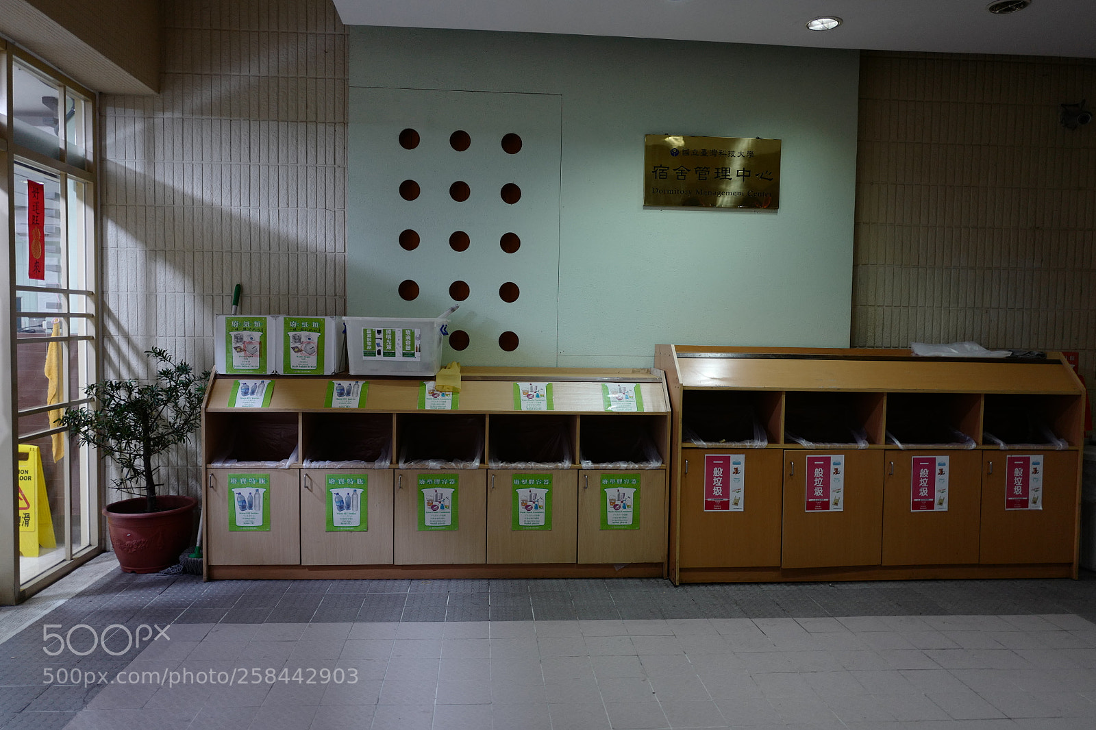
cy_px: 365
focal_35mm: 28
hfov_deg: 65.5
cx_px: 548
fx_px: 852
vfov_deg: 46.4
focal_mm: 28
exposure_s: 1/80
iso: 800
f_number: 1.7
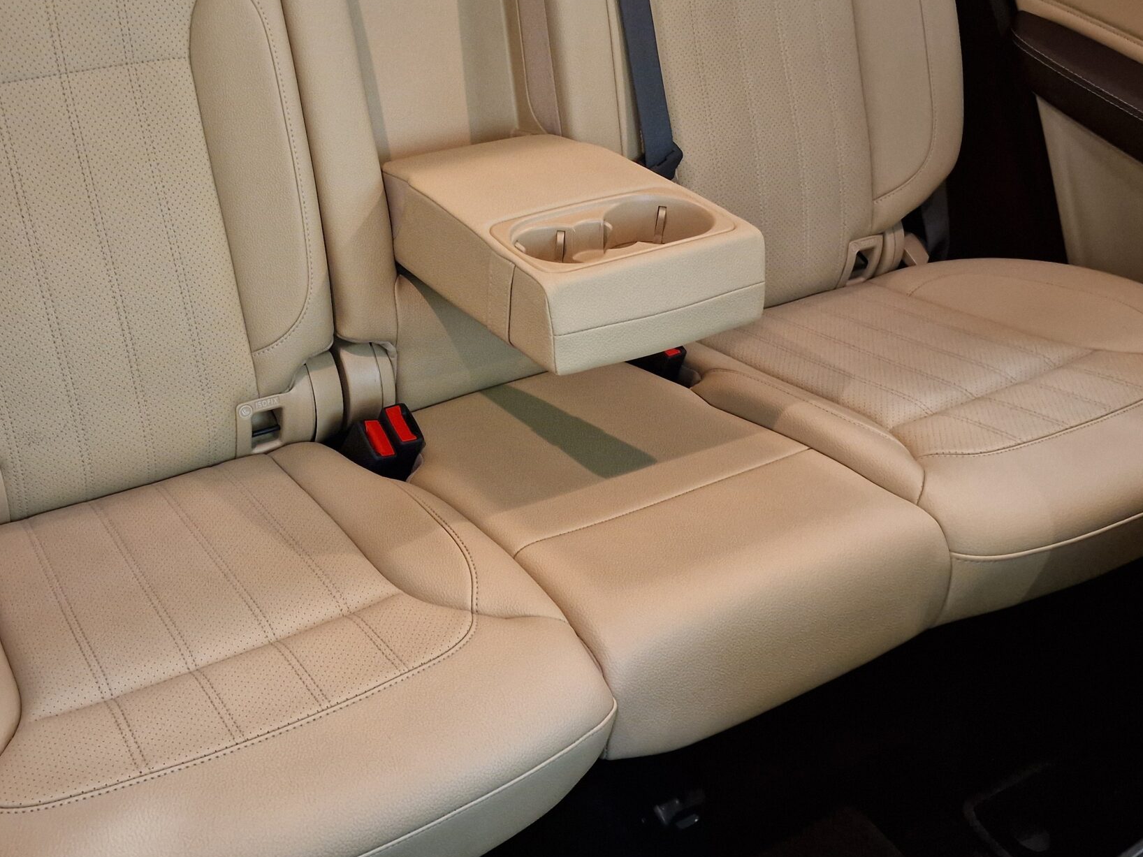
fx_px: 1189
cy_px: 341
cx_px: 402
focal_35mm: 36
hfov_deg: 50.6
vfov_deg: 39.5
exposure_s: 1/20
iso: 500
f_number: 1.8
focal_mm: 6.4
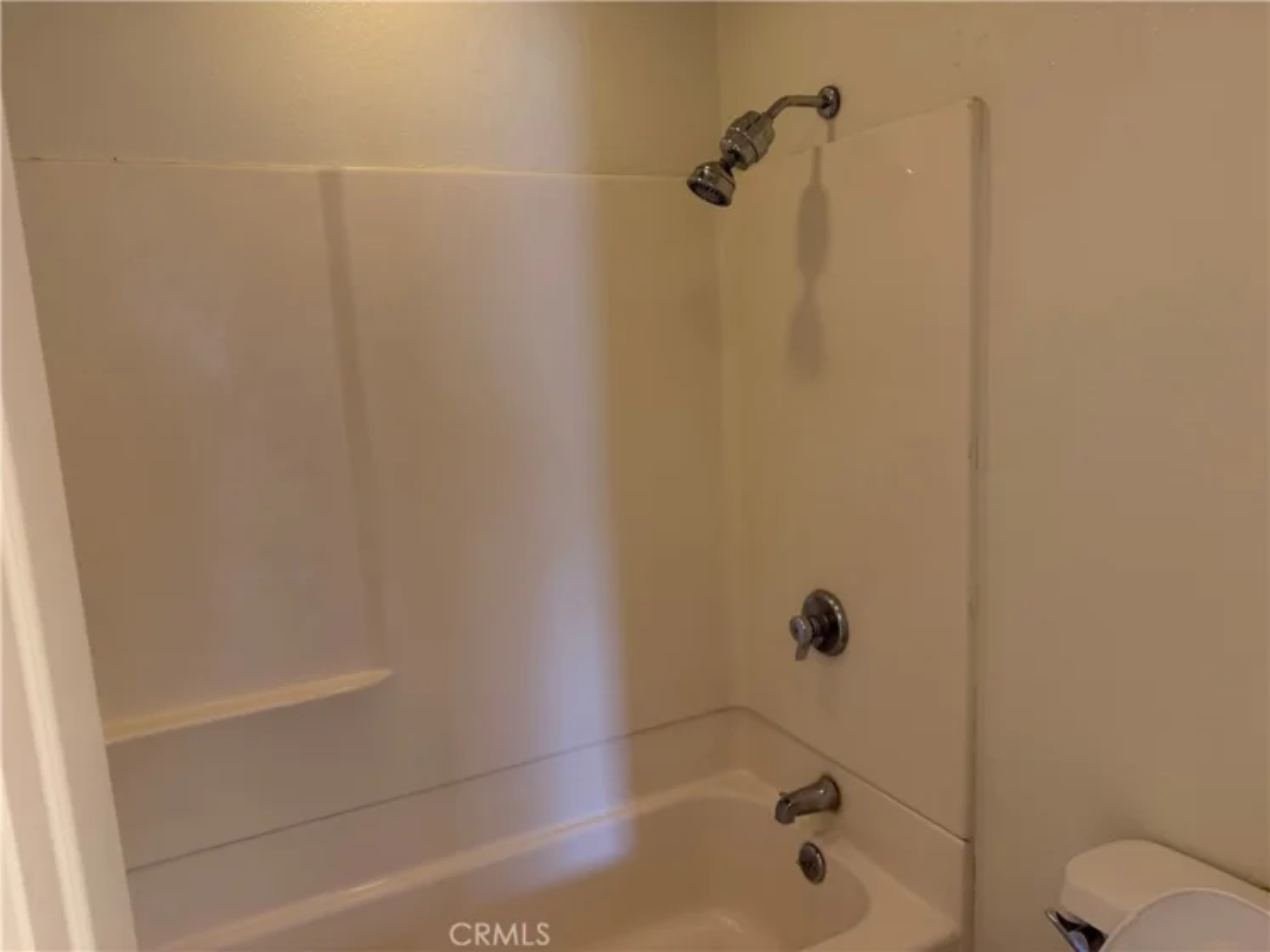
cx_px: 635
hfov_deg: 71.6
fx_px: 880
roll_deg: +3.9
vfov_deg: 56.8
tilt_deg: -9.0
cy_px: 476
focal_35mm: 24
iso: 160
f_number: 1.78
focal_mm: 6.76
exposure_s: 1/60
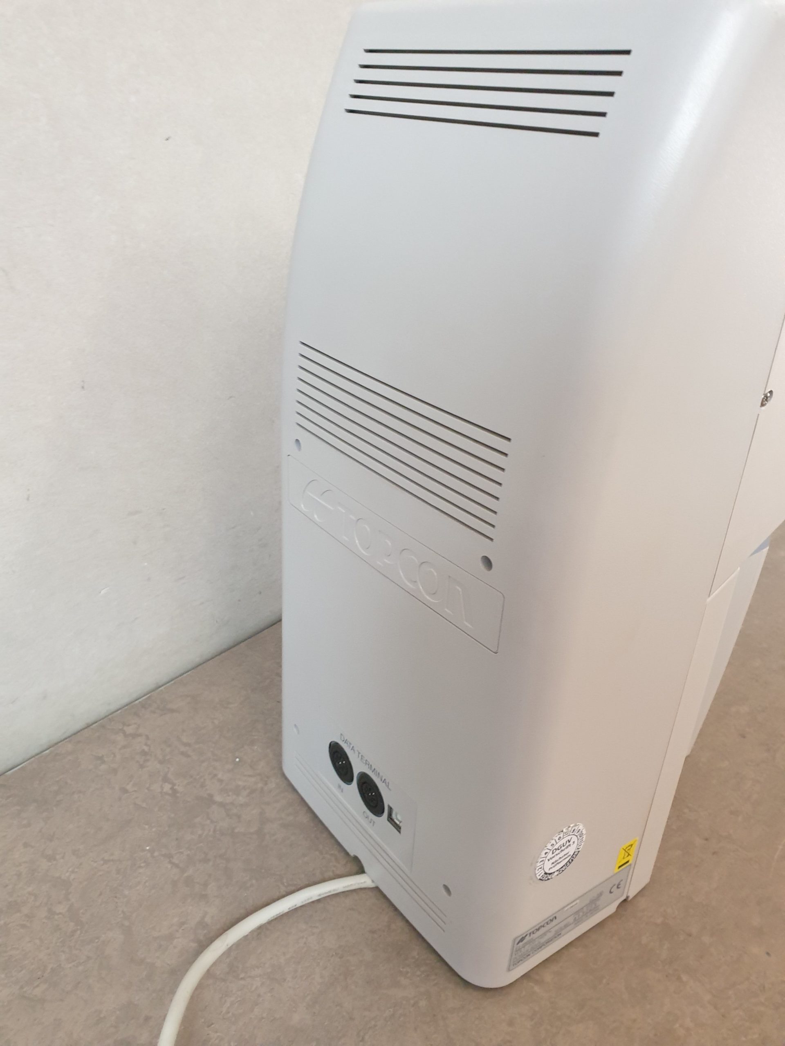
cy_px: 523
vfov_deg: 67.3
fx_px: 786
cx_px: 392
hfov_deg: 53.1
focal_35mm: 26
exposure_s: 1/33
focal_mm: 4.3
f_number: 2.4
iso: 320
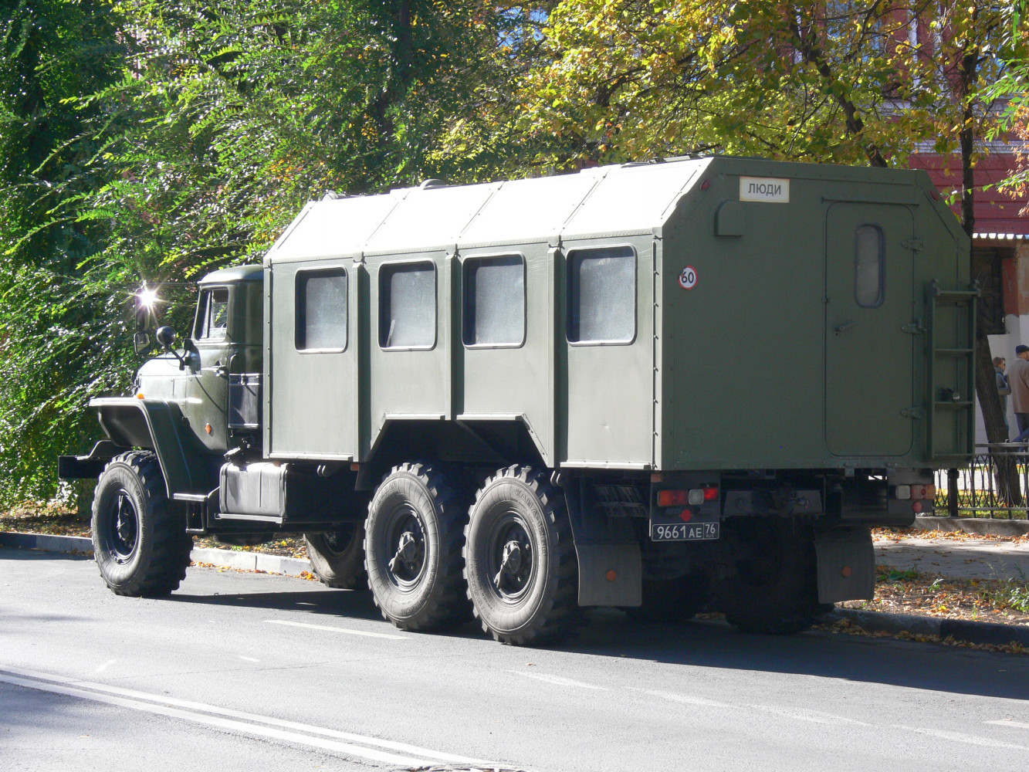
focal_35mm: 105
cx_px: 514
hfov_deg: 18.7
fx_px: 3122
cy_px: 386
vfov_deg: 14.1
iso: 100
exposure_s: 1/125
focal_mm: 22.1
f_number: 5.6
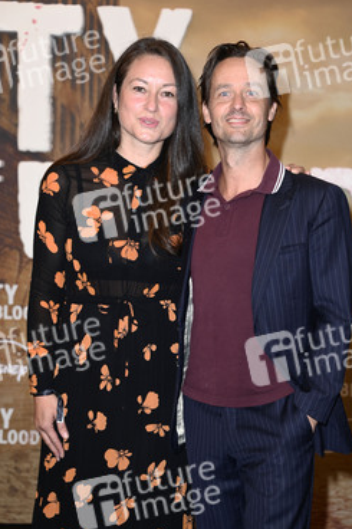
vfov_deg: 20.4
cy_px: 280
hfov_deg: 13.7
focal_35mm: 100
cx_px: 188
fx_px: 1468
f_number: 5.6
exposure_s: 1/250
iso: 800
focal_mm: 92
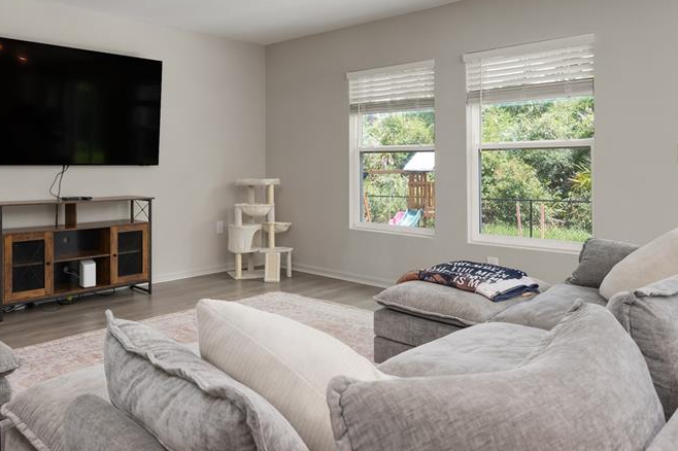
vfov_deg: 44.8
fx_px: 542
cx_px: 242
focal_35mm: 29
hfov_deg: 62.9
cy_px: 162
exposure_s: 1/25
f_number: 8
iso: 400
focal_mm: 18.5
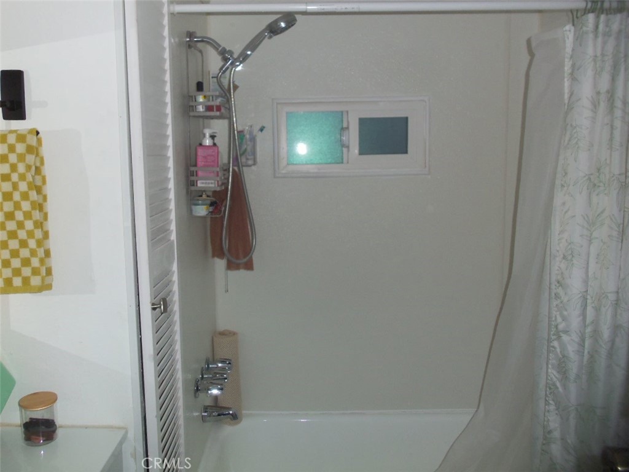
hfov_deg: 61.7
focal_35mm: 29
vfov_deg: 48.2
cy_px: 236
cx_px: 314
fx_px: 527
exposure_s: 1/30
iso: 100
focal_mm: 5.2
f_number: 3.4
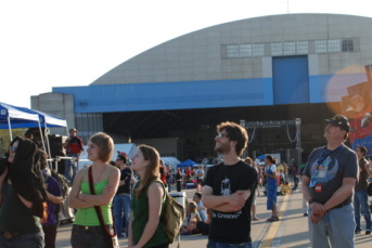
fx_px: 858
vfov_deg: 16.5
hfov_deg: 24.4
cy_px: 149
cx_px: 229
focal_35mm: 83
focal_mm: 38
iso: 100
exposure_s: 1/125
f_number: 5.6
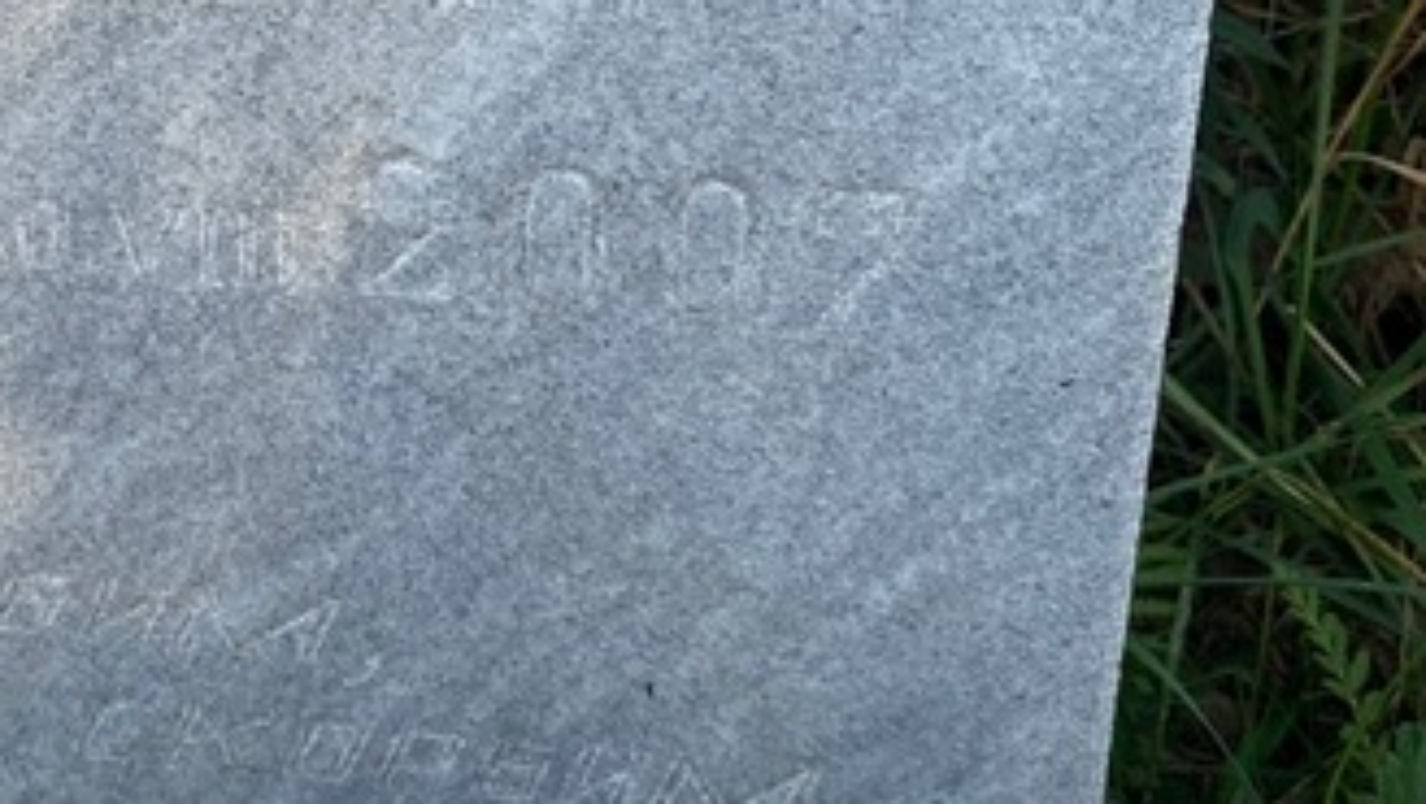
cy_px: -330
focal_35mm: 69
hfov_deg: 29.3
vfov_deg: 16.3
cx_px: 139
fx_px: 2611
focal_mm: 4.25
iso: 32
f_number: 1.8
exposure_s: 1/845
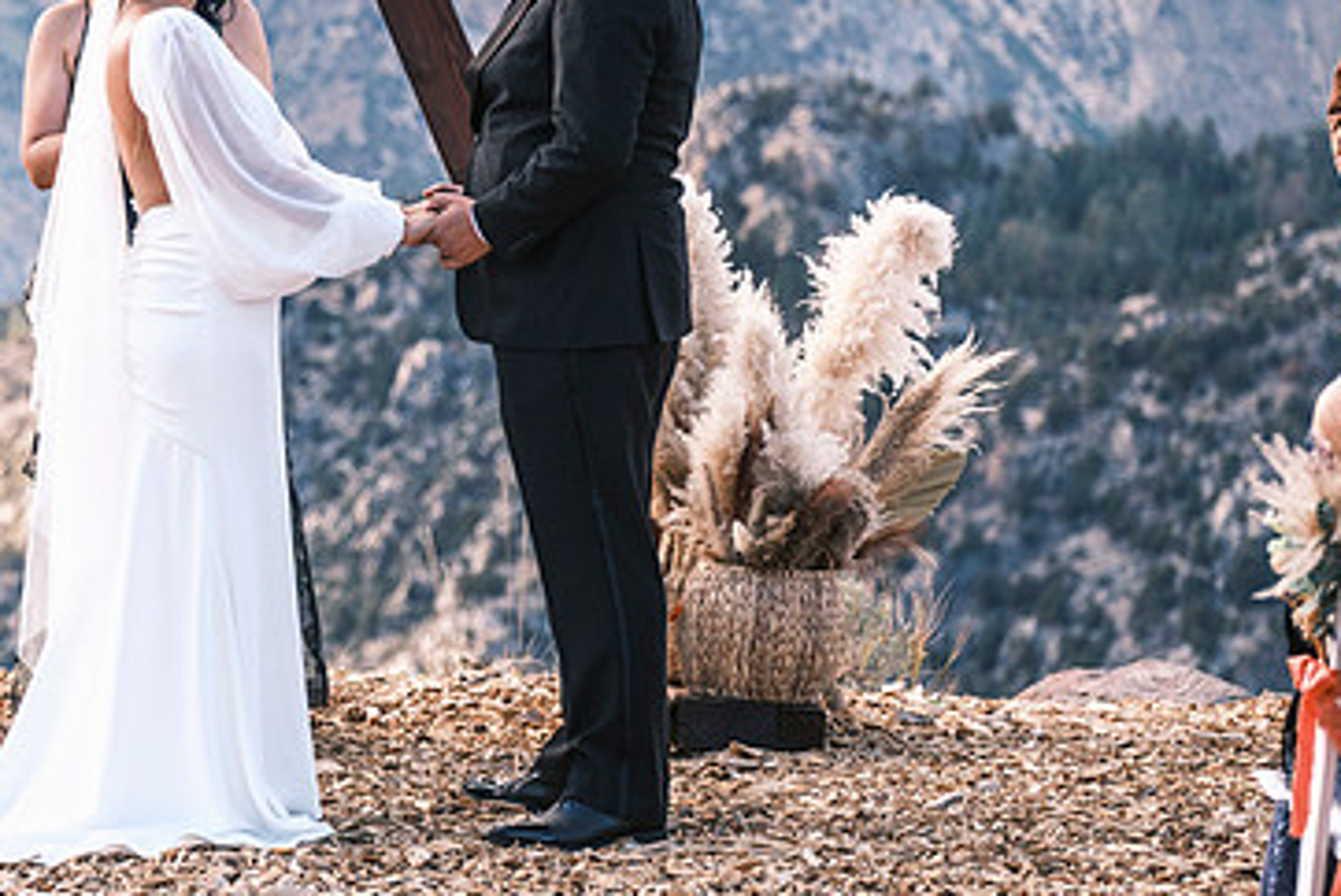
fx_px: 6151
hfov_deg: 12.4
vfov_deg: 8.3
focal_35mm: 165
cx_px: 333
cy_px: 257
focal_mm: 68.7
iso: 400
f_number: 2.8
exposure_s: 1/850
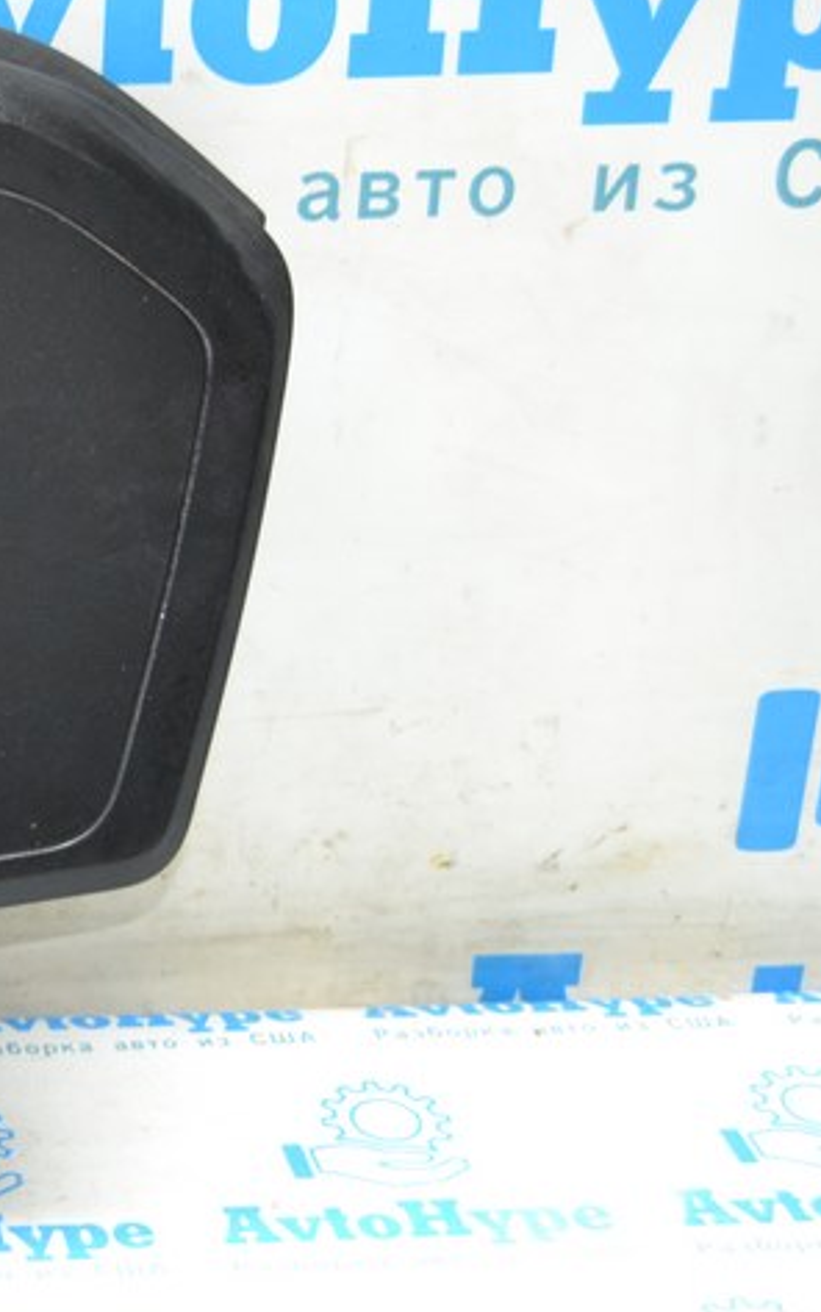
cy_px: 531
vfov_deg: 24.0
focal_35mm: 86
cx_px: -549
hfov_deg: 13.9
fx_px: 3076
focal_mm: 26
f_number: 4.2
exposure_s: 1/60
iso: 900
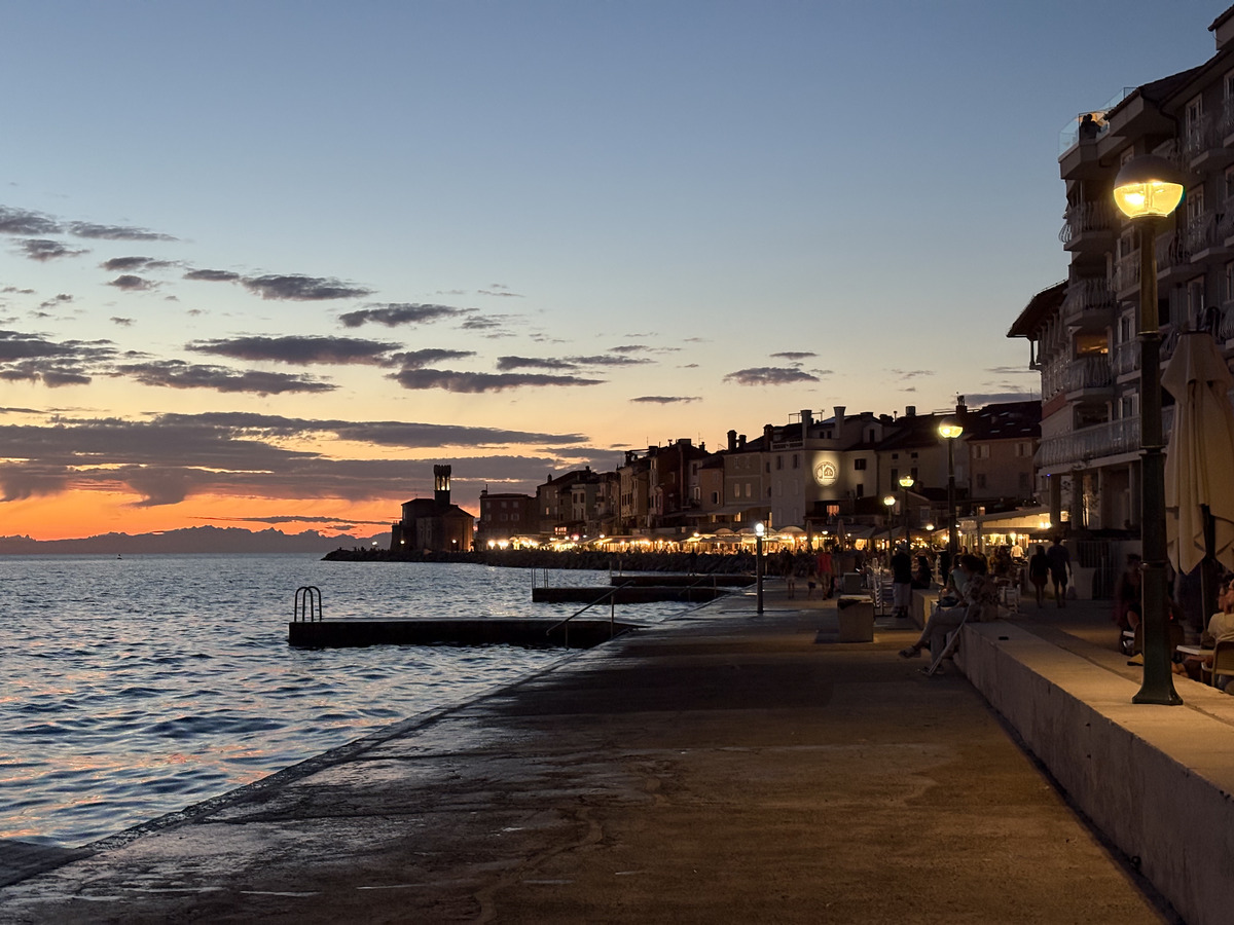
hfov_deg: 36.8
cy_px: 462
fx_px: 1854
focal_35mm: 52
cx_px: 617
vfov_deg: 28.0
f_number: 1.6
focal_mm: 5.96
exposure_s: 1/25
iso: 250
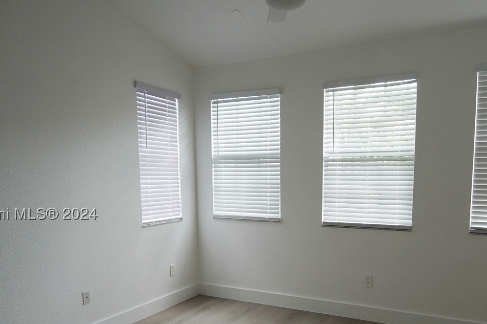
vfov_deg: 43.7
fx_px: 398
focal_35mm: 29
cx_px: 278
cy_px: 217
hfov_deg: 62.6
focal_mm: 11.5
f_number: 4
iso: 200
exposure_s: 1/160
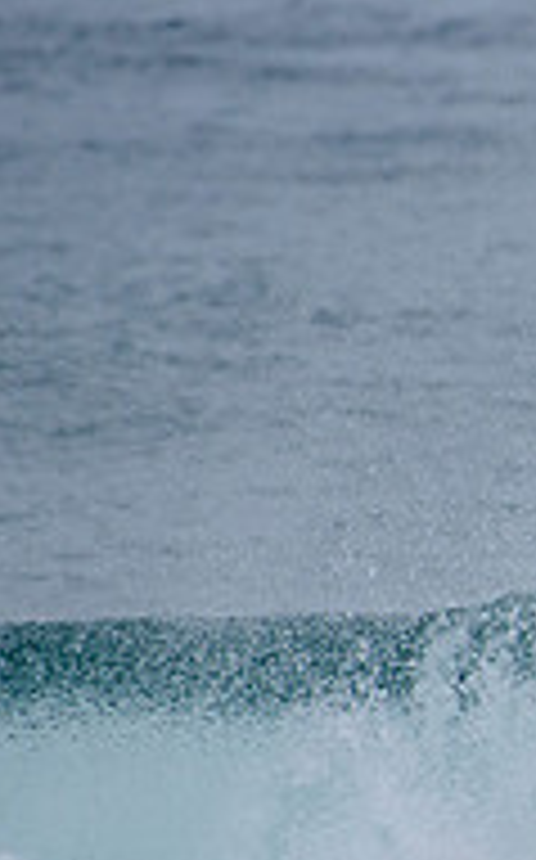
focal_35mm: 1547
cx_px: 1185
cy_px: 723
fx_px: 36239
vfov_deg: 1.4
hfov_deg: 0.8
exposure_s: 1/2000
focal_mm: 500
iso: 360
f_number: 5.6
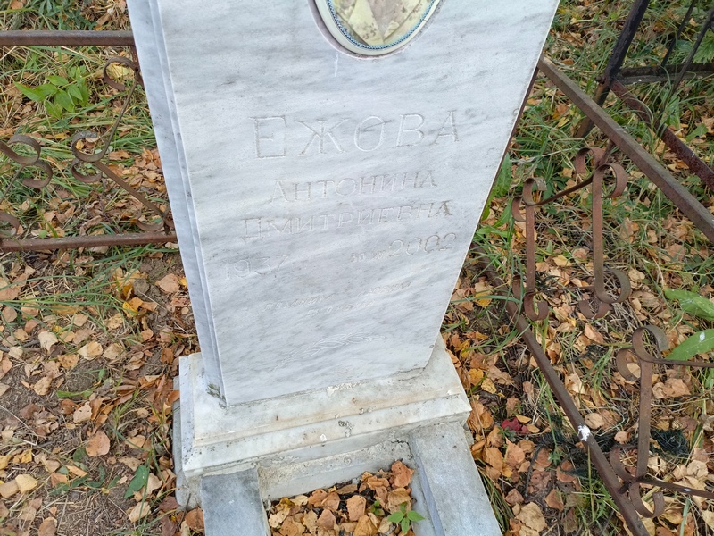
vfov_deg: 54.9
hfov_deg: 69.4
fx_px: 516
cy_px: 268
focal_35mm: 25
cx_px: 357
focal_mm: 4.76
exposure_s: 1/150
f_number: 1.69
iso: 110
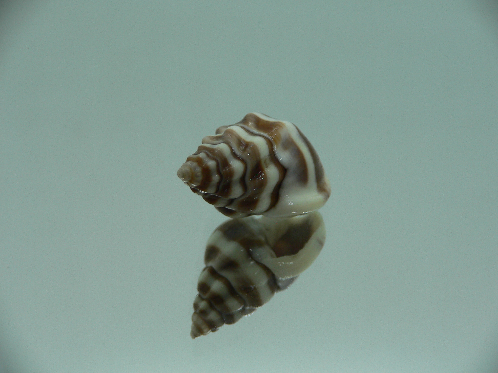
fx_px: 504
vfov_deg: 40.7
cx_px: 249
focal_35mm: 35
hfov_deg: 52.6
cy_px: 186
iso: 80
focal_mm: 4.6
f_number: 2.8
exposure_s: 1/60
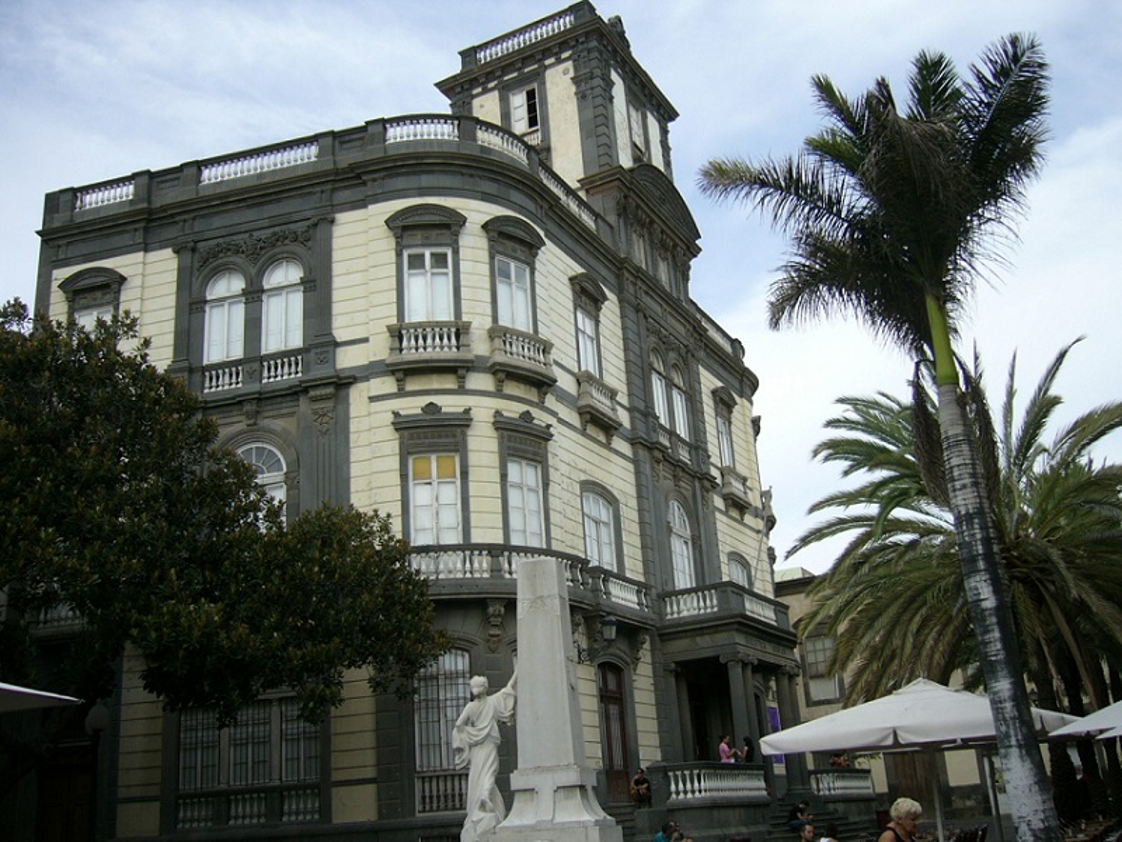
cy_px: 421
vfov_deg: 40.7
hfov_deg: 52.6
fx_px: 1134
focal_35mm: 35
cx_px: 561
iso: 50
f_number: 2.8
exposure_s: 1/800
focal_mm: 5.8
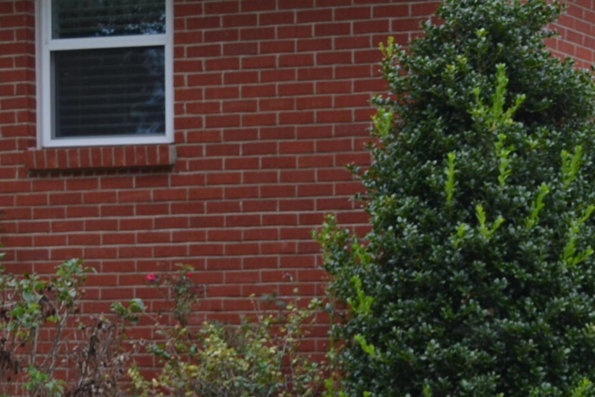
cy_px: 660
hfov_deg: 12.6
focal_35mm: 160
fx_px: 2644
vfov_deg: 8.3
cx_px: 699
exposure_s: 1/125
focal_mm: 32
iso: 100
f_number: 5.6
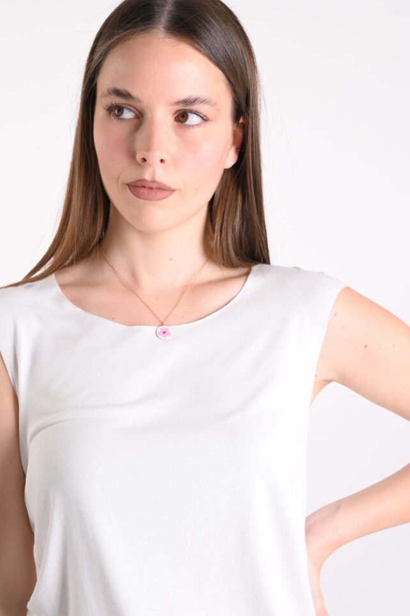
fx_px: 1096
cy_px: 310
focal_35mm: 64
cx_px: 197
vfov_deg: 31.4
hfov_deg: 21.2
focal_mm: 60
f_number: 9
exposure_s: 1/125
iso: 125
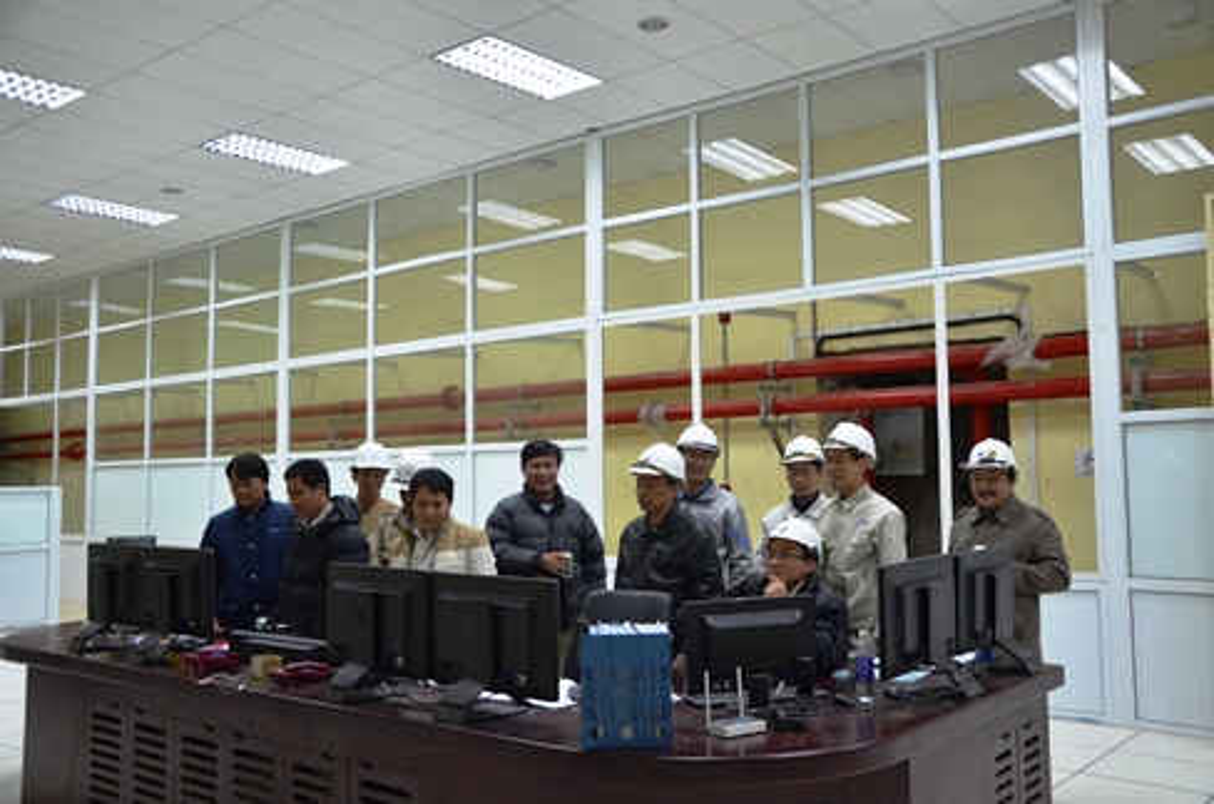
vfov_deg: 41.5
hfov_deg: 59.6
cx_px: 607
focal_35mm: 32
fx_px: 1060
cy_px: 402
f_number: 4.5
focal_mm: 21
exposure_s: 1/80
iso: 800
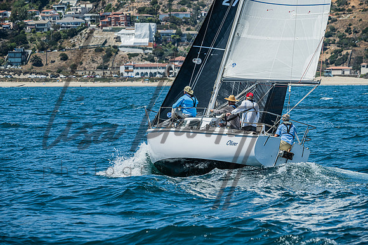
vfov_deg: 6.9
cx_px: 184
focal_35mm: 200
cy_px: 122
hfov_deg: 10.3
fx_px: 2045
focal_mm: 200
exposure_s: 1/500
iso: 320
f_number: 9
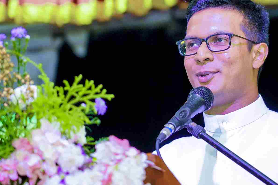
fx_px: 1220
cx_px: 180
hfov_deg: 13.0
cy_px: 91
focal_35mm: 158
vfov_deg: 8.7
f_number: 4
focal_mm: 105
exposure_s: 1/200
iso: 6400
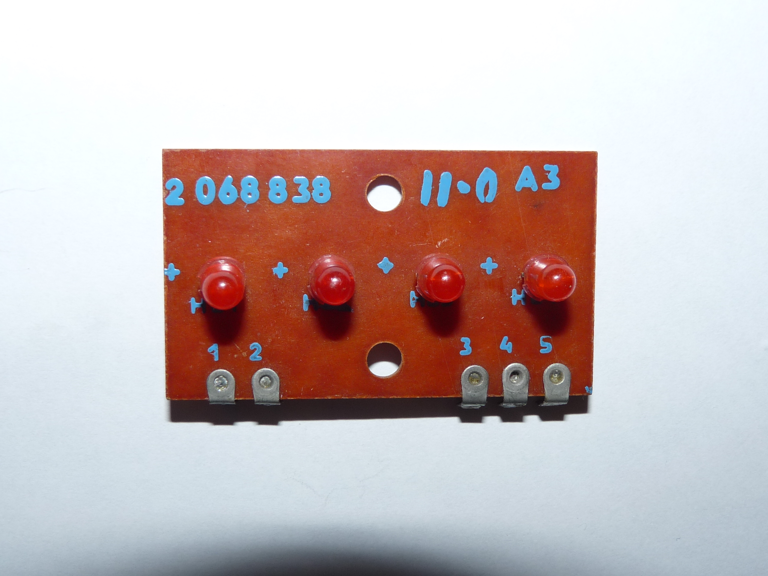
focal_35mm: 43
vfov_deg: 33.6
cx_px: 384
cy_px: 288
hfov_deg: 43.9
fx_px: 954
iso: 100
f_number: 4
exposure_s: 1/30
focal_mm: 5.4
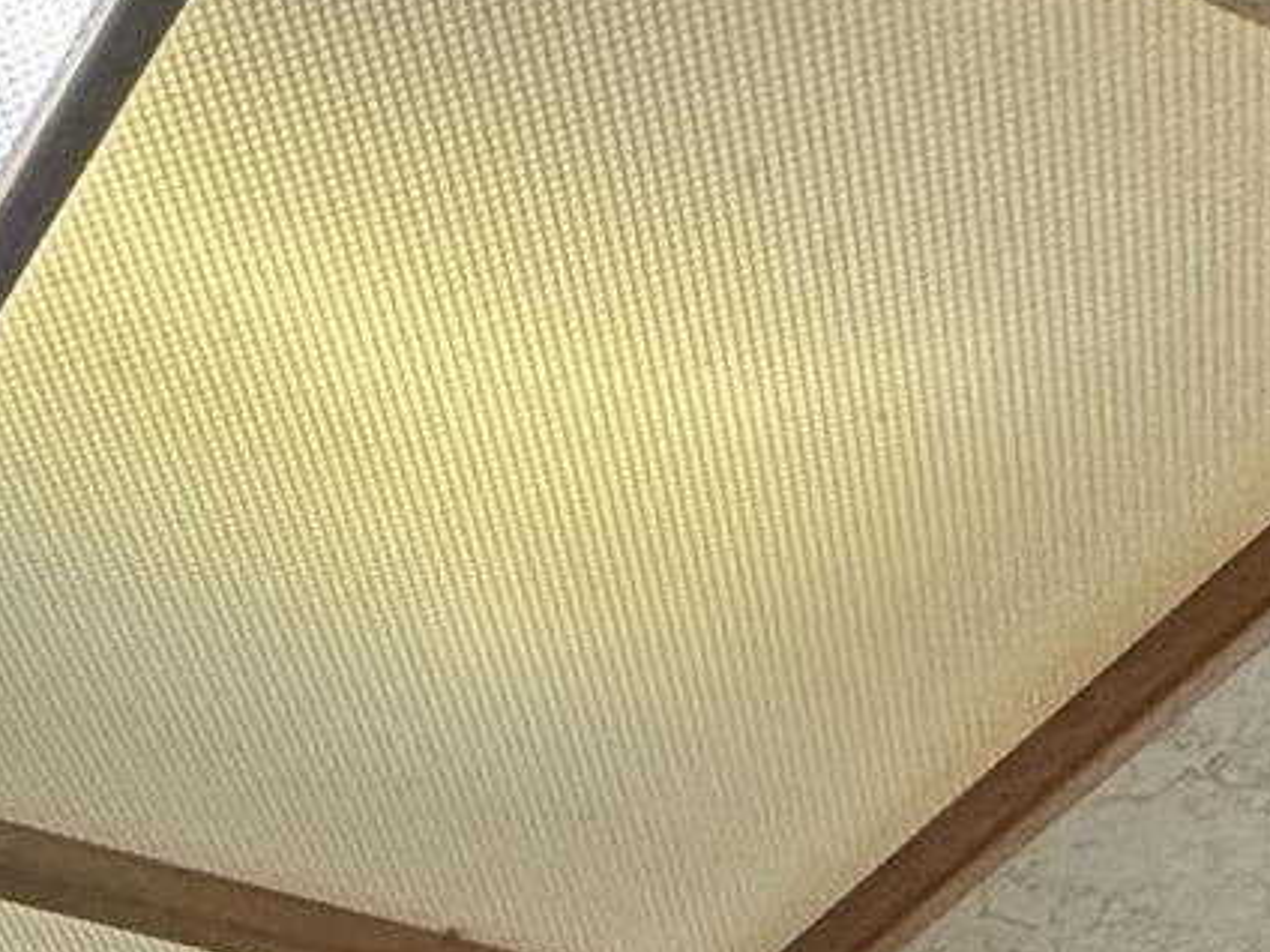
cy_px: 3182
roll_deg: -0.4
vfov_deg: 9.7
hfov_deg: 18.9
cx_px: -213
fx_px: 3632
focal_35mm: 99
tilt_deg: +0.6
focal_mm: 2.22
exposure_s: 1/120
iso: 64
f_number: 2.2
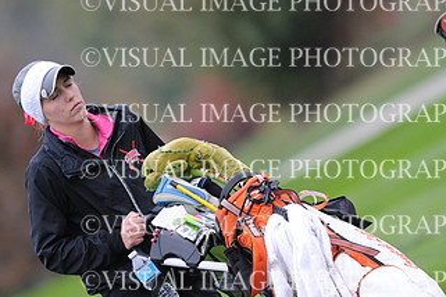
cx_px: 282
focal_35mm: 723
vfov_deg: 1.9
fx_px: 8956
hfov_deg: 2.9
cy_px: 253
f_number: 4
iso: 1600
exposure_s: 1/2000
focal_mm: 400
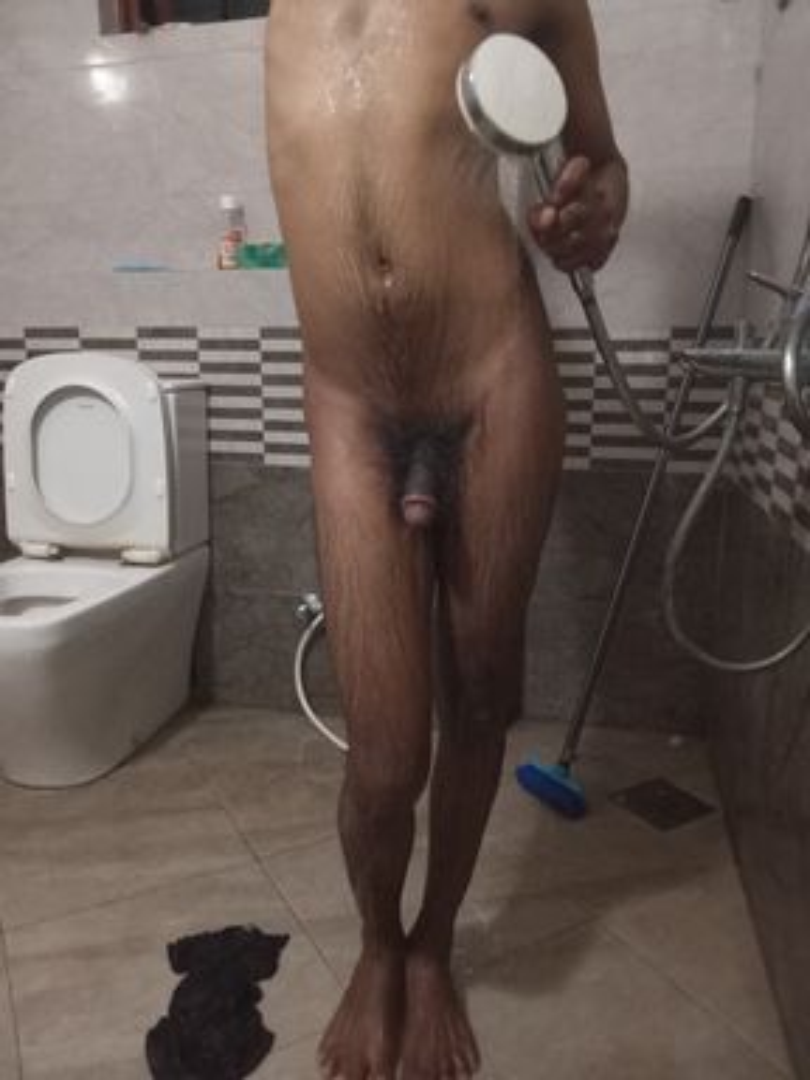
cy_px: 540
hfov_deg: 53.1
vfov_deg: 67.3
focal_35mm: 26
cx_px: 405
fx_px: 811
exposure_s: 1/20
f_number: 2
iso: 831
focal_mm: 2.78
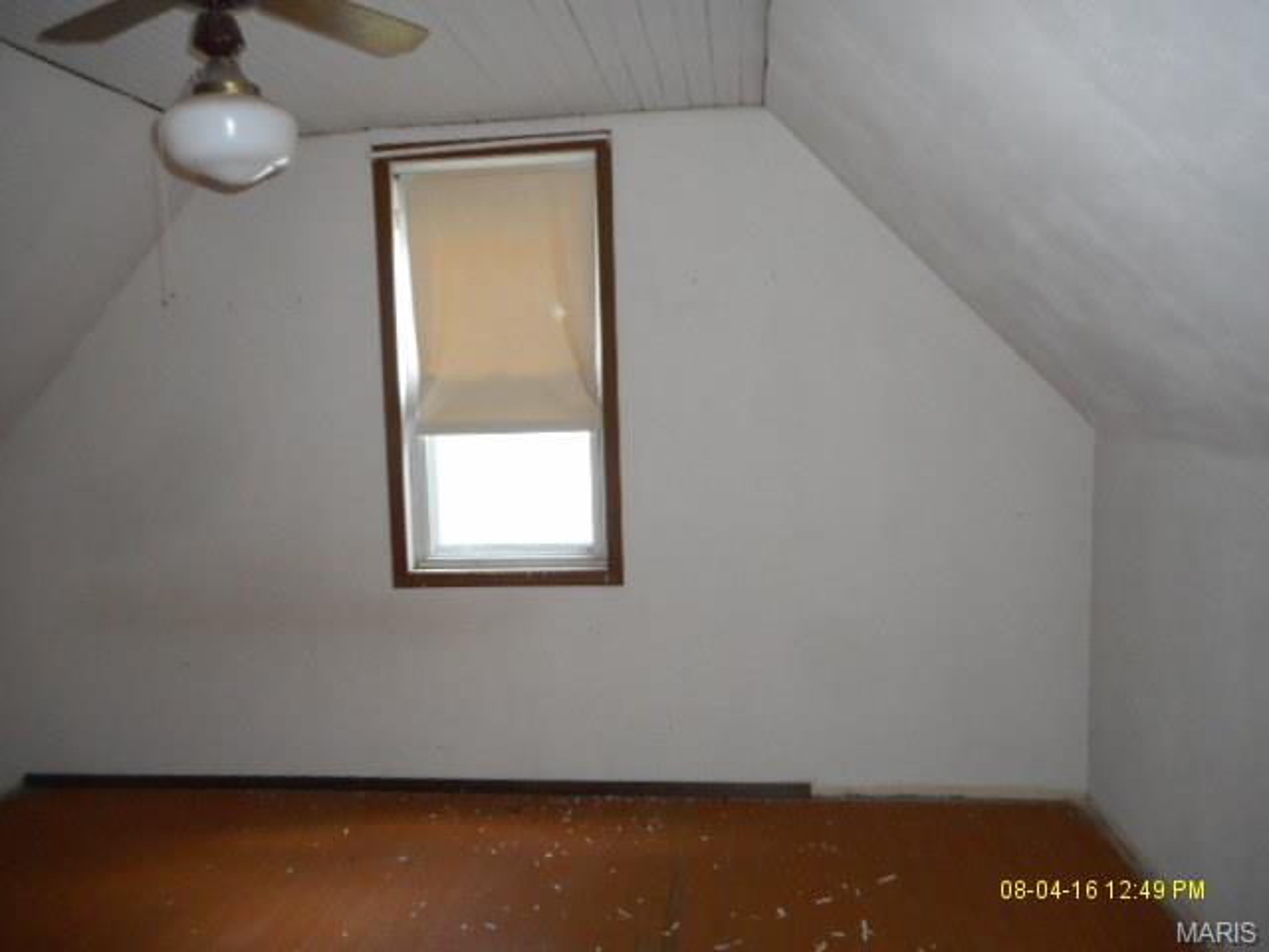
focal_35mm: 25
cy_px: 476
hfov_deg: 69.4
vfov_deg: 54.9
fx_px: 916
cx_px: 634
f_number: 3.7
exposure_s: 1/25
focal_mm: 4.5
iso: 360
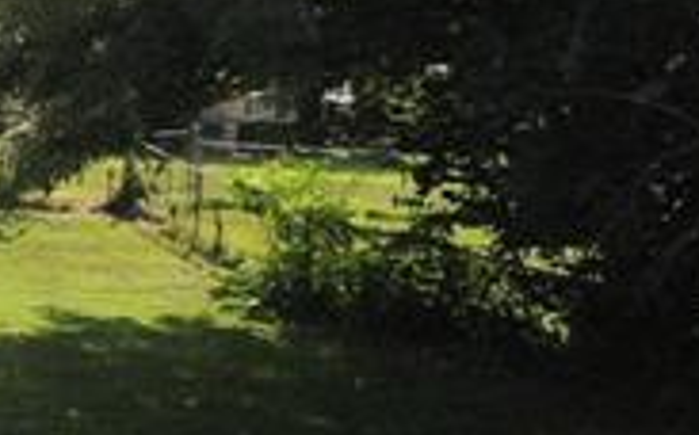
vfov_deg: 14.6
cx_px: -470
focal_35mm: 89
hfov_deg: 19.1
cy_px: 134
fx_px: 1694
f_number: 3
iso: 100
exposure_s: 1/500
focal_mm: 4.3
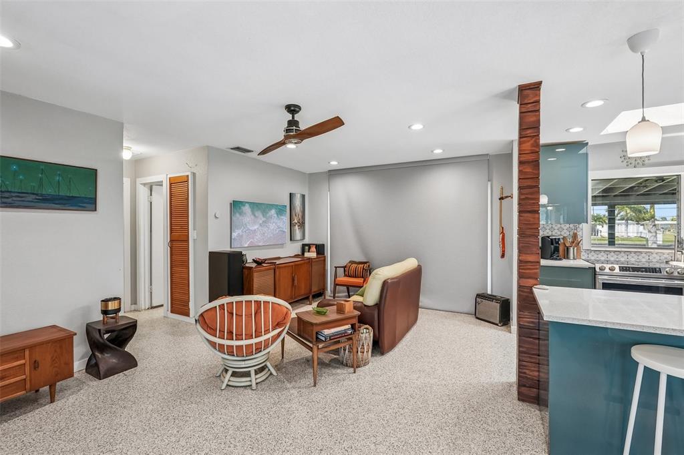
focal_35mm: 16
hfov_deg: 96.8
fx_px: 304
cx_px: 342
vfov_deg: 73.7
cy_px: 228
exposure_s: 1/8
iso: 400
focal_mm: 16
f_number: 8
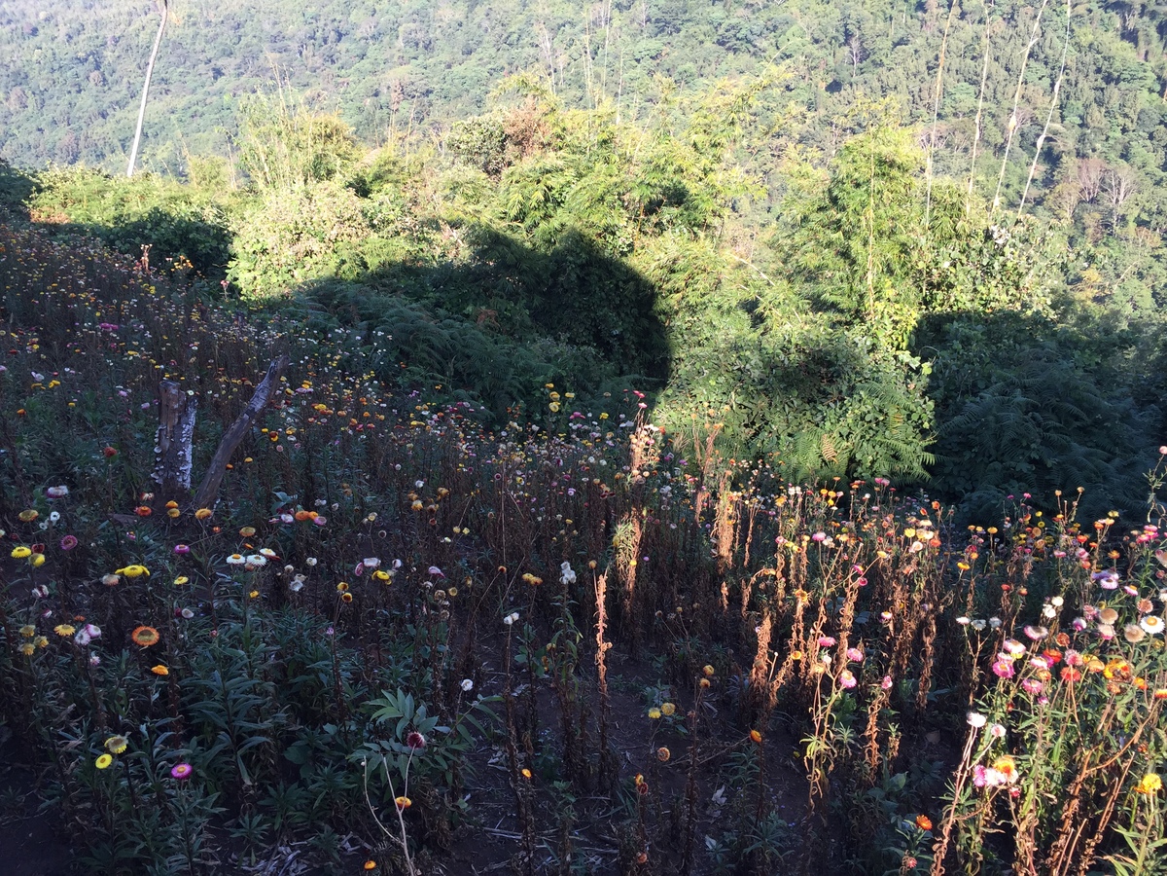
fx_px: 978
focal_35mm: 29
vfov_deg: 48.2
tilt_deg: -26.6
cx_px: 584
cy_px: 438
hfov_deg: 61.7
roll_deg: +0.7
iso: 32
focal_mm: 4.15
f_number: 2.2
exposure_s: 1/373
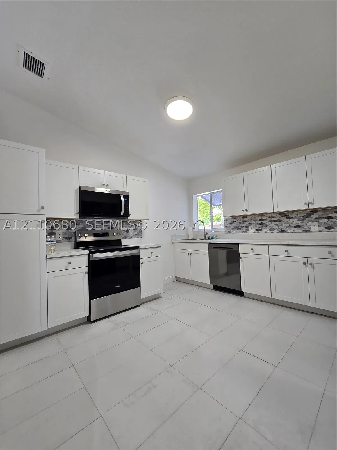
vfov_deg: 106.2
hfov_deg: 89.9
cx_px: 168
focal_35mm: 13
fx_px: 169
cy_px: 225
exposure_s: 1/60
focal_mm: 2.2
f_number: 2.2
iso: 125
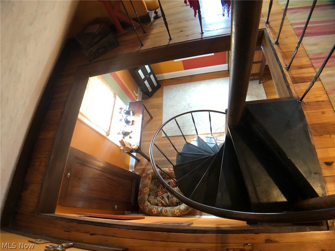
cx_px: 168
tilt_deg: -60.1
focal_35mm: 28
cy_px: 126
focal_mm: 3.99
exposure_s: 1/15
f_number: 1.8
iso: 100
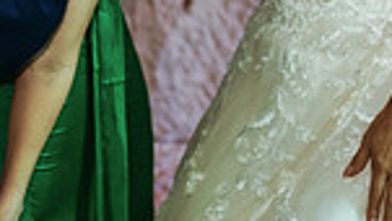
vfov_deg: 8.4
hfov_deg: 15.2
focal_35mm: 141
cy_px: -146
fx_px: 1466
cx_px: 187
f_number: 1.8
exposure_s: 1/100
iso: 1000
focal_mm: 35
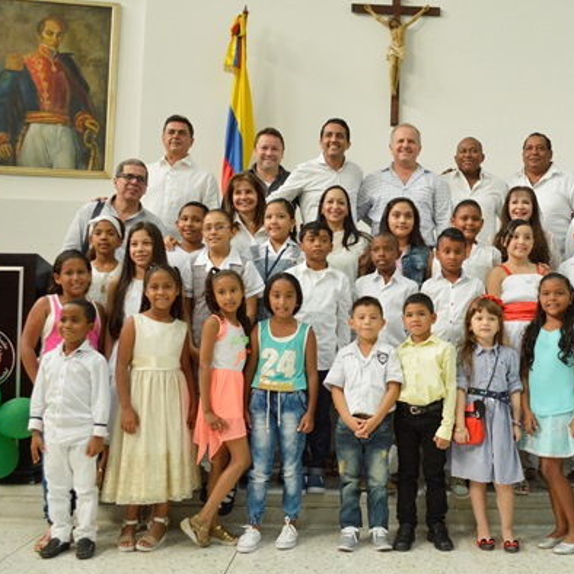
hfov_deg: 46.6
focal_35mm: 35
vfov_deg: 47.2
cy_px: 290
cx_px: 373
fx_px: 657
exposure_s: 1/80
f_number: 4
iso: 1600
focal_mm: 18
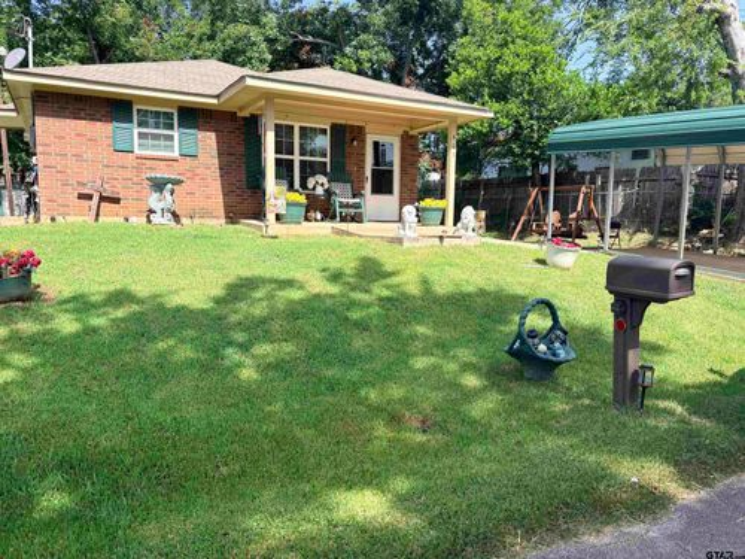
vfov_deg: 53.1
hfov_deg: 67.3
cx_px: 372
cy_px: 280
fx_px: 560
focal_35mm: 26
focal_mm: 5.96
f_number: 1.6
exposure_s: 1/1287
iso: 50
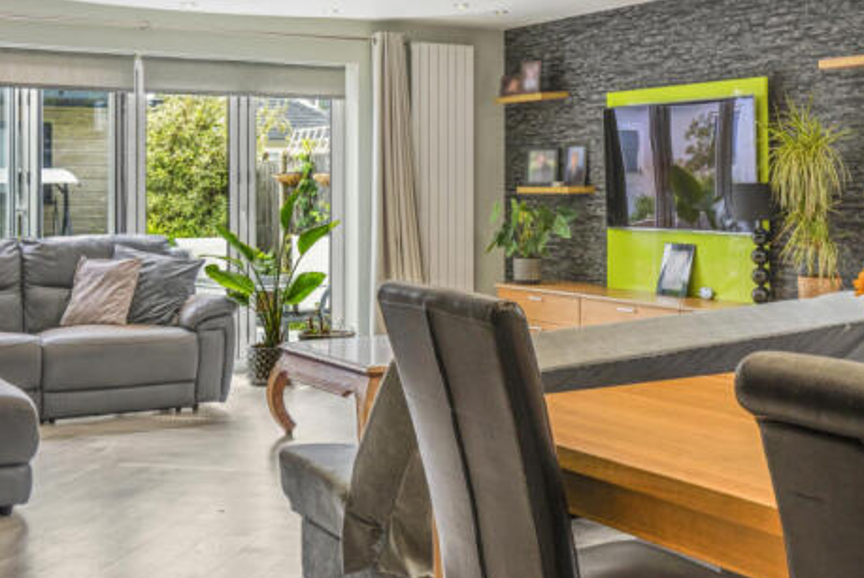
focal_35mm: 50
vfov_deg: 27.0
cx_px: 495
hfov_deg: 39.5
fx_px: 1201
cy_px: 231
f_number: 11
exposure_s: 1/5
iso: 200
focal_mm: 35
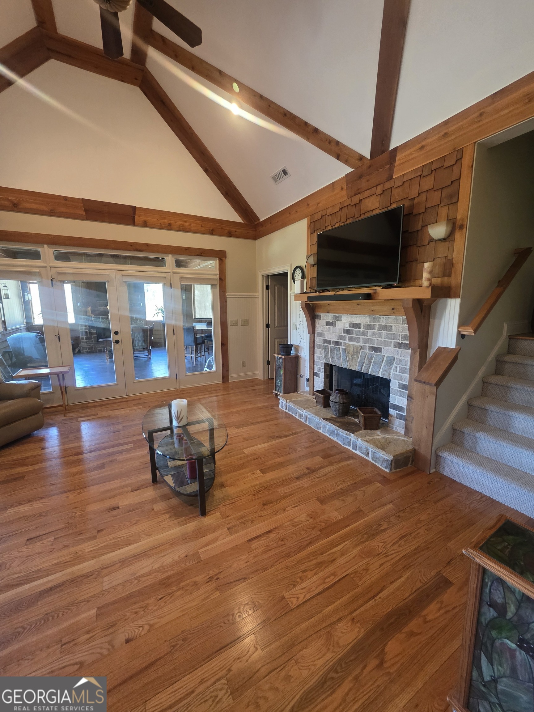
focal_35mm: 13
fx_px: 267
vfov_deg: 106.2
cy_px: 356
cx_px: 267
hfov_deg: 89.9
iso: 400
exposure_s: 1/60
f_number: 1.9
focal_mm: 2.2
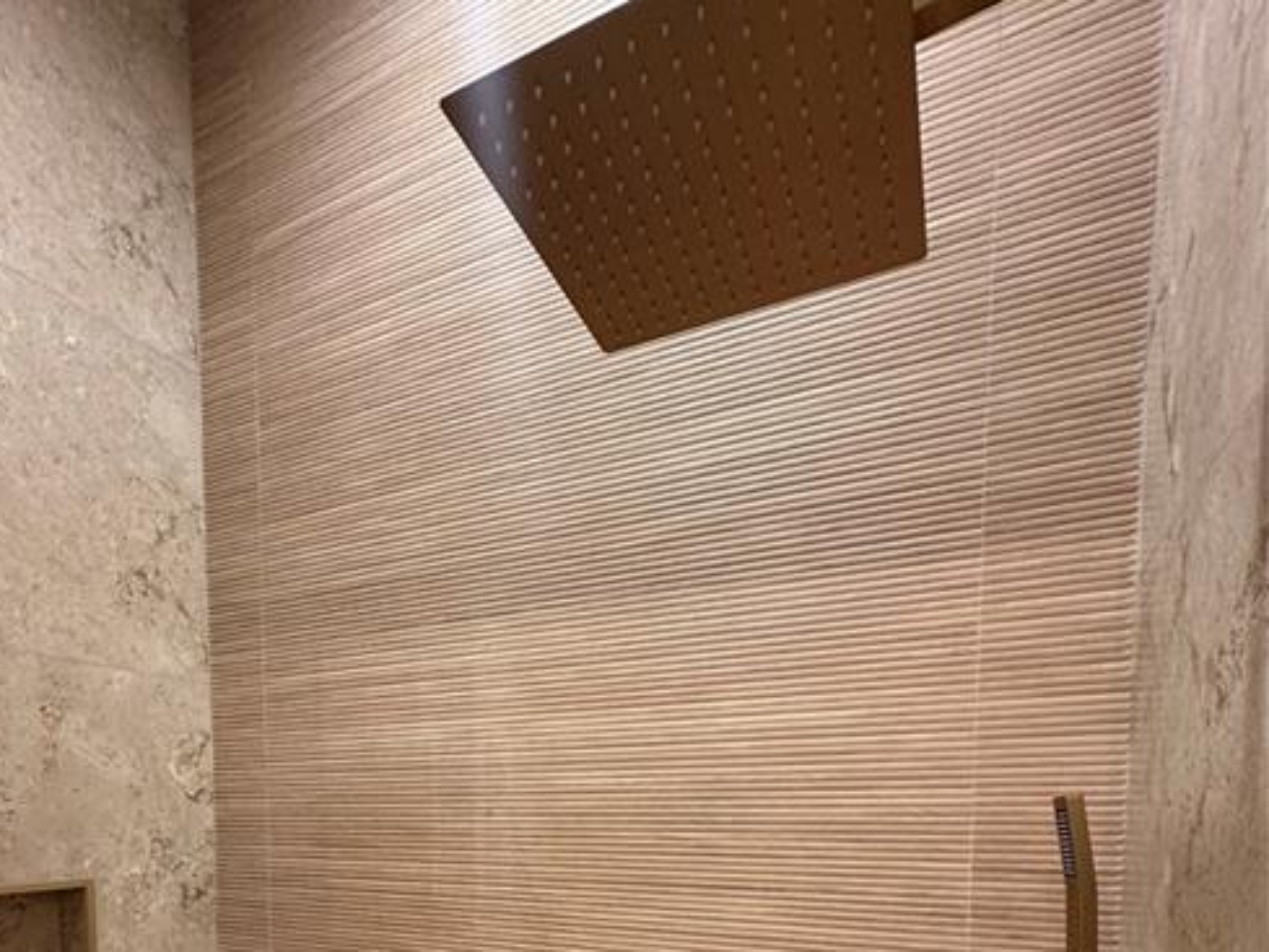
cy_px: 872
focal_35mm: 22
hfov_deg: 75.7
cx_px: 524
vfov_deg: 52.9
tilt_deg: -3.3
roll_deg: +0.7
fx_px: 807
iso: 320
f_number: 2.2
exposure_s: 1/60
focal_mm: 2.22
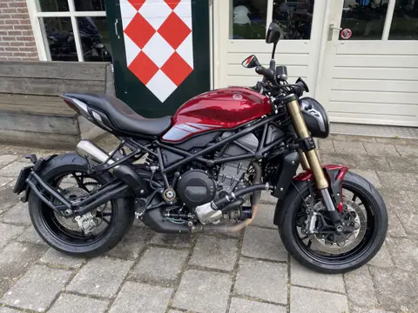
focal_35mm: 26
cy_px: 156
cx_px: 209
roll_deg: +0.5
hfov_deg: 67.3
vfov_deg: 53.1
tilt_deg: -24.6
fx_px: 314
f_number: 1.8
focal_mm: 4.25
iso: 32
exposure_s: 1/398
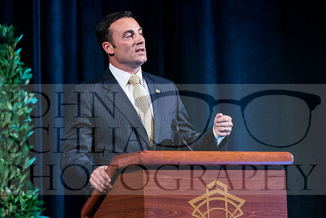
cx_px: 163
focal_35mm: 190
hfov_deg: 10.8
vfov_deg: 7.2
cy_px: 109
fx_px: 1721
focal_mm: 127
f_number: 3.5
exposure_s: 1/200
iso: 6400
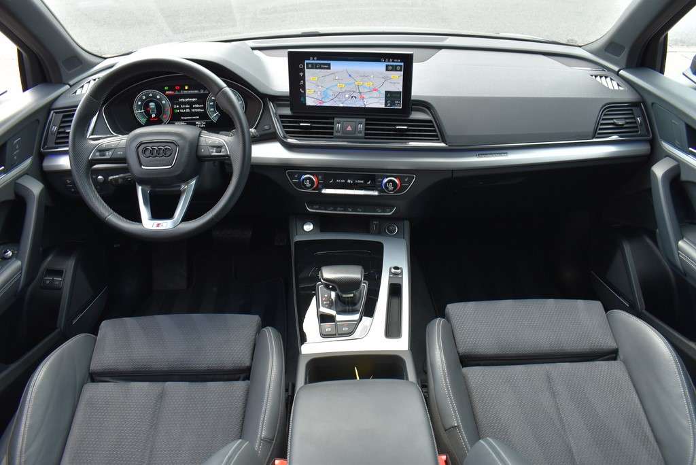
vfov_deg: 48.0
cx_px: 348
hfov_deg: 67.4
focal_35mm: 27
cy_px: 232
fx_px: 522
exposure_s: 1/200
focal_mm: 18
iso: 400
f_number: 7.1
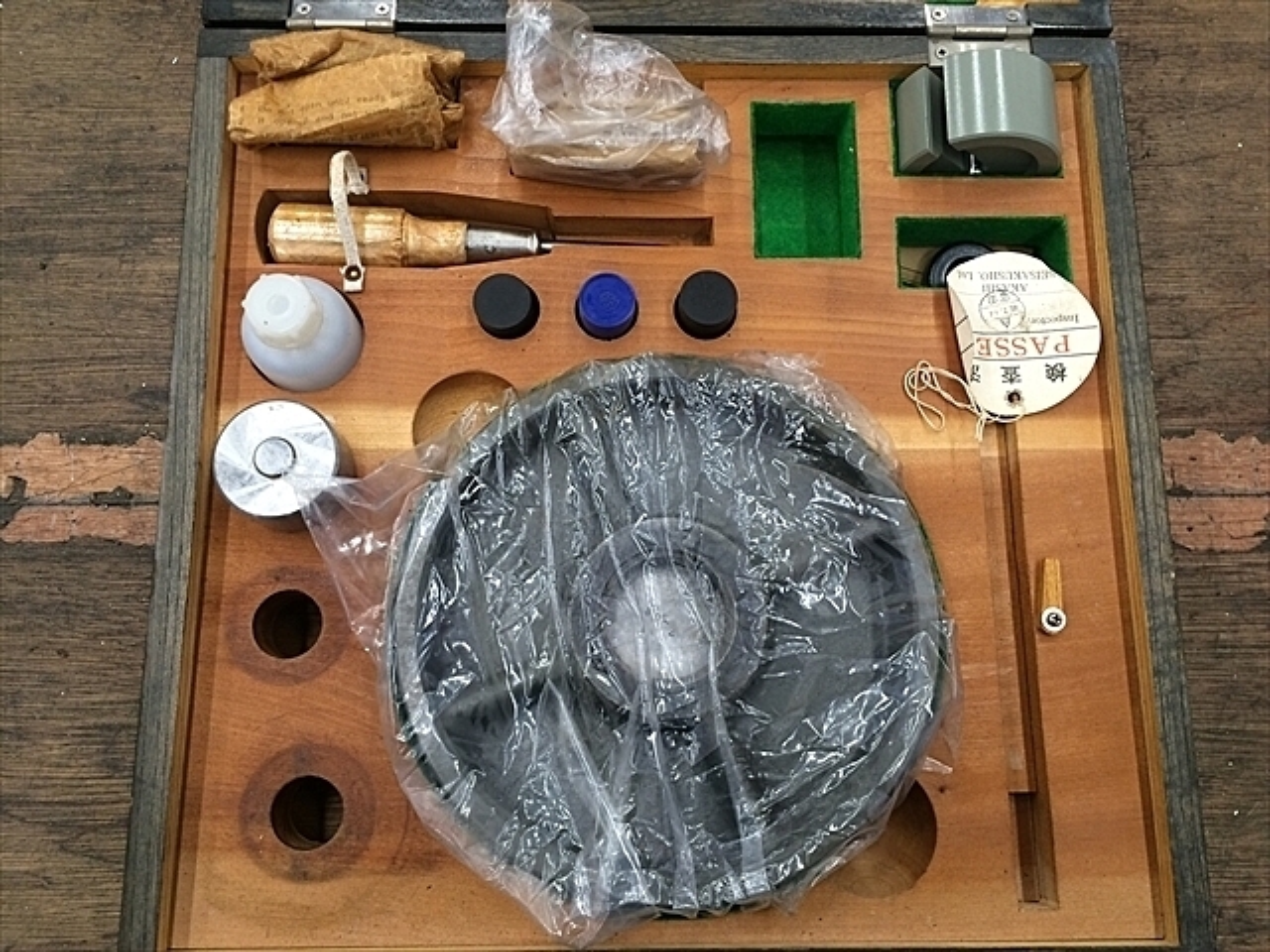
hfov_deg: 61.7
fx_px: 1064
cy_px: 476
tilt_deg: -78.9
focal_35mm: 29
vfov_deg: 48.2
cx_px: 635
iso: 100
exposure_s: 1/30
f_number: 2.2
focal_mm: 4.15
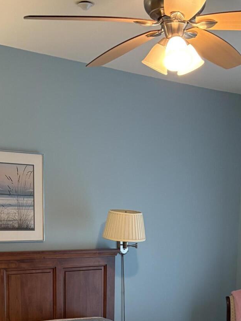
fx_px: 585
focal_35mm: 63
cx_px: 128
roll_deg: -1.0
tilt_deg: -8.9
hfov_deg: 23.3
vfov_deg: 28.8
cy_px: 321
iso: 250
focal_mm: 5.96
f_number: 1.6
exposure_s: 1/60
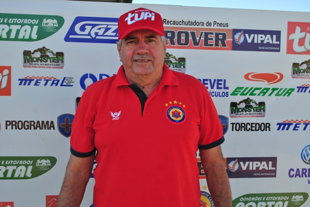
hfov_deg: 41.1
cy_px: 104
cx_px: 155
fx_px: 414
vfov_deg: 28.1
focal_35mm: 48
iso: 140
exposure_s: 1/320
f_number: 5.6
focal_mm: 32
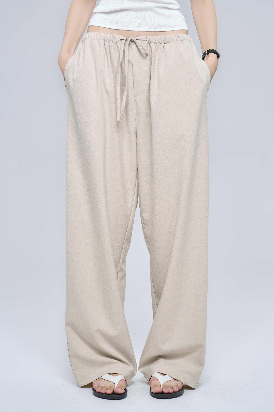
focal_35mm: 85
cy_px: 206
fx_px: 970
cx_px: 137
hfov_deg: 16.1
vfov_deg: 23.9
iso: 200
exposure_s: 1/125
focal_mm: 85
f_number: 8
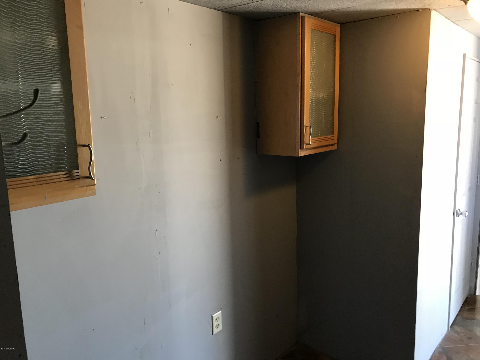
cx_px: 240
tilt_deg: -9.4
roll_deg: +0.7
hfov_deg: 63.4
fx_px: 388
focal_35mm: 28
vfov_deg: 49.7
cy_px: 180
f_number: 1.8
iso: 40
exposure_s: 1/20
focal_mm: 3.99
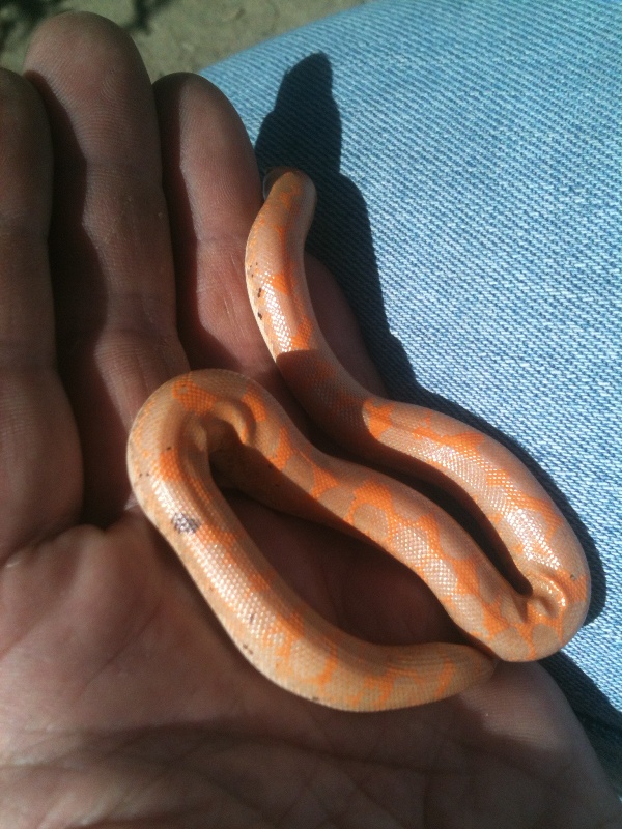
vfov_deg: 52.6
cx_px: 311
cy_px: 414
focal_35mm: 35
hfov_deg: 40.7
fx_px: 839
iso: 64
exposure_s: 1/1507
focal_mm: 3.85
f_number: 2.8
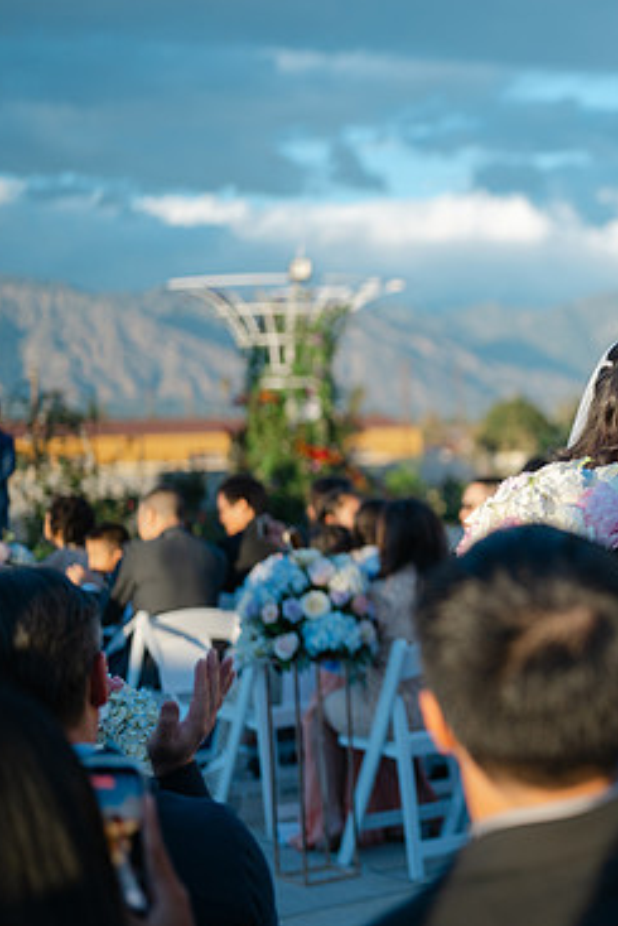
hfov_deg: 16.7
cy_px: 463
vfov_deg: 25.7
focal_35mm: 79
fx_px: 2032
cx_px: 714
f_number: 1.8
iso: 64
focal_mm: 50
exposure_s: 1/2000
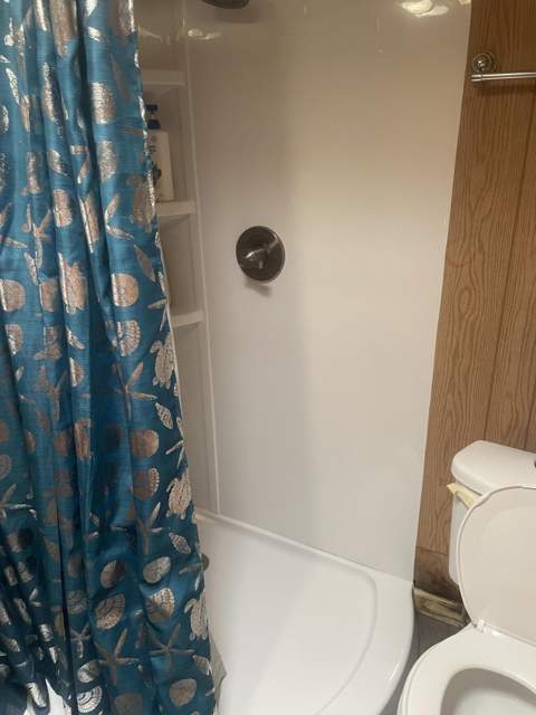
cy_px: 358
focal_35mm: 26
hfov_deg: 53.1
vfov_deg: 67.3
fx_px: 537
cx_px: 268
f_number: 1.6
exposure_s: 1/60
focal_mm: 4.2
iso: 400
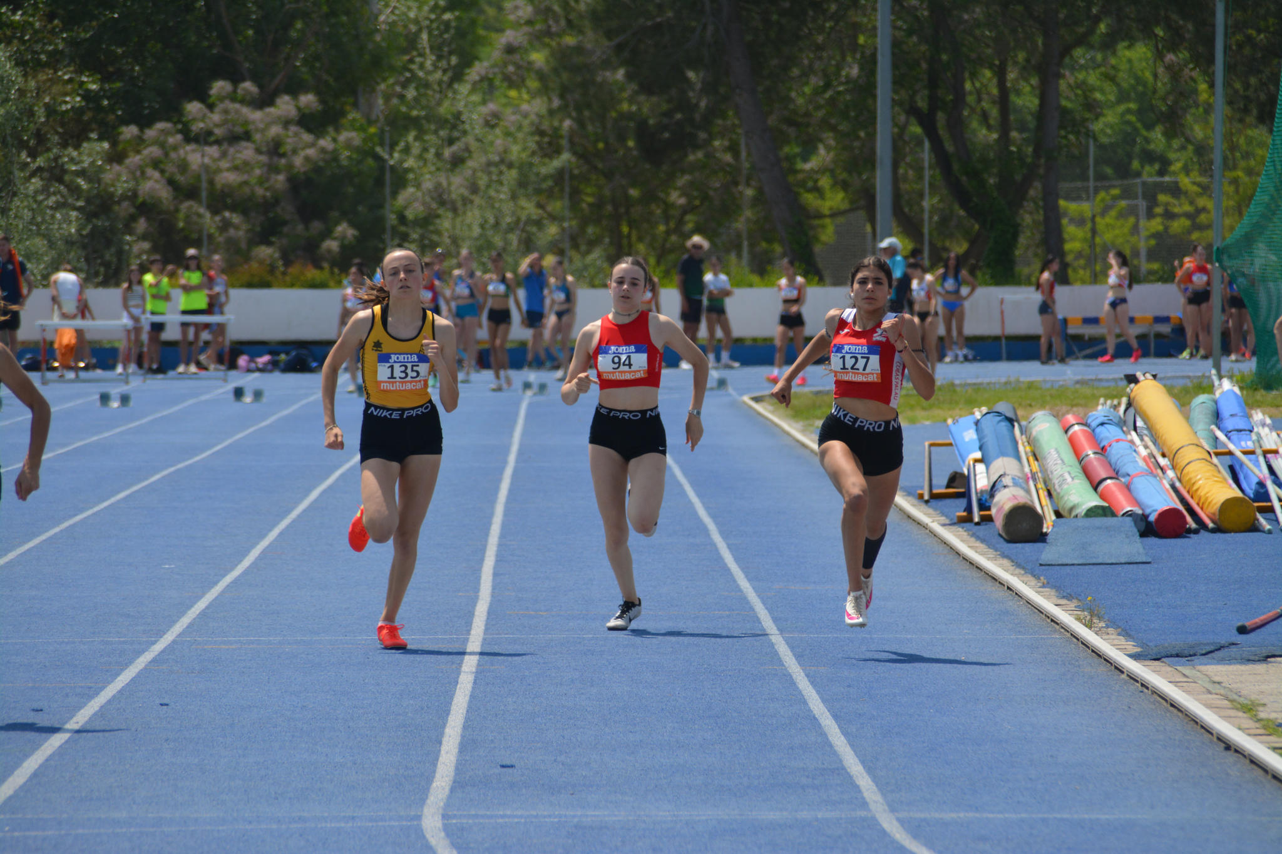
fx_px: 10682
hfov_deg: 6.9
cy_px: 427
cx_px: 641
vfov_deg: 4.6
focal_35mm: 300
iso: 400
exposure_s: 1/1600
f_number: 7.1
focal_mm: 200
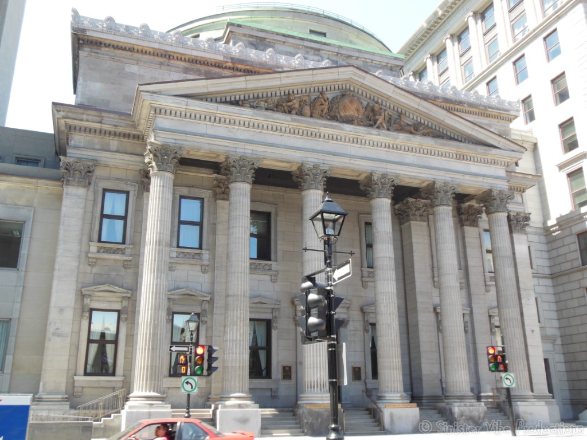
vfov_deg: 42.9
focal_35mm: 33
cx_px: 294
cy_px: 220
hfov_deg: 55.4
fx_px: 560
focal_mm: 6
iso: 125
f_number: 3.5
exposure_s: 1/200
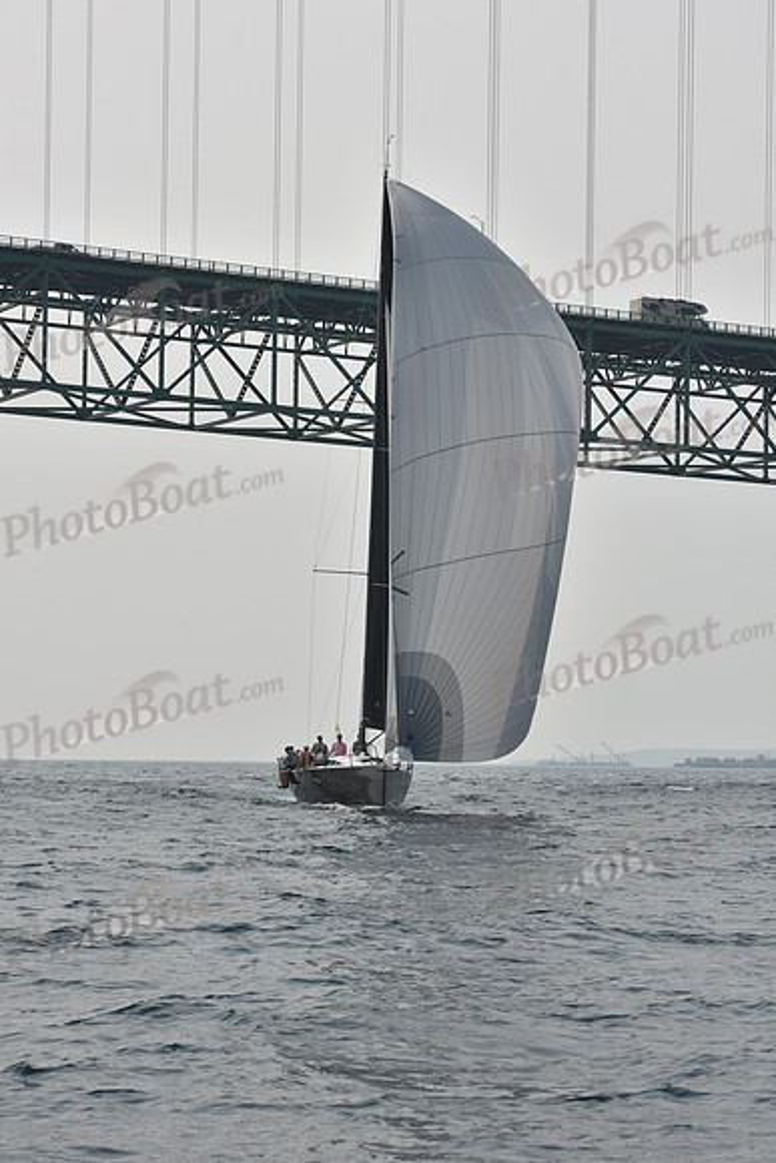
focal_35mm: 95
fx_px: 3070
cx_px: 388
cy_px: 582
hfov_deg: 14.4
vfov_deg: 21.5
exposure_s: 1/1250
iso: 250
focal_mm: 95
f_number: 9
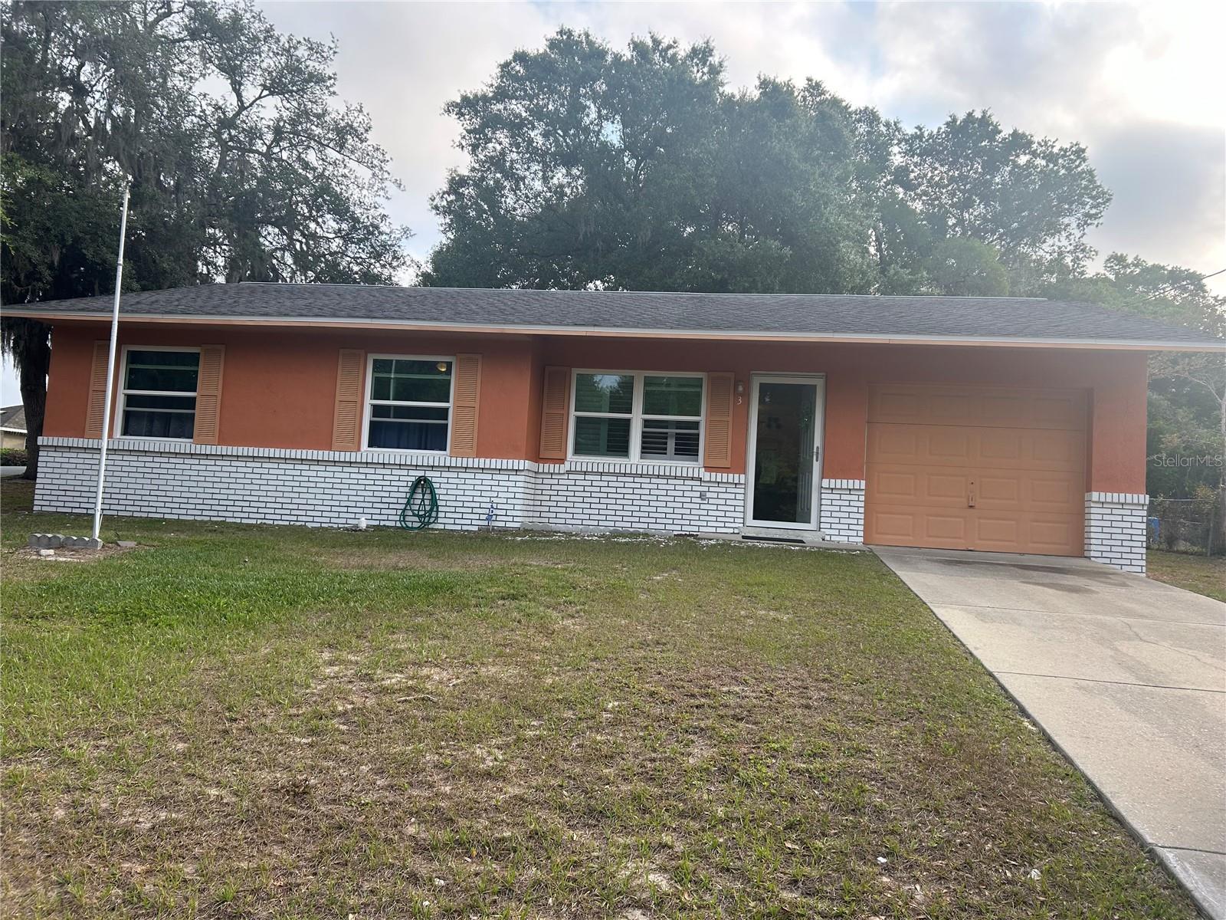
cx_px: 613
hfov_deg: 67.3
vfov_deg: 53.1
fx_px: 921
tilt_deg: +5.0
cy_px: 460
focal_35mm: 26
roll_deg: -3.0
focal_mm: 5.7
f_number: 1.5
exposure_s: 1/1079
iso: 50
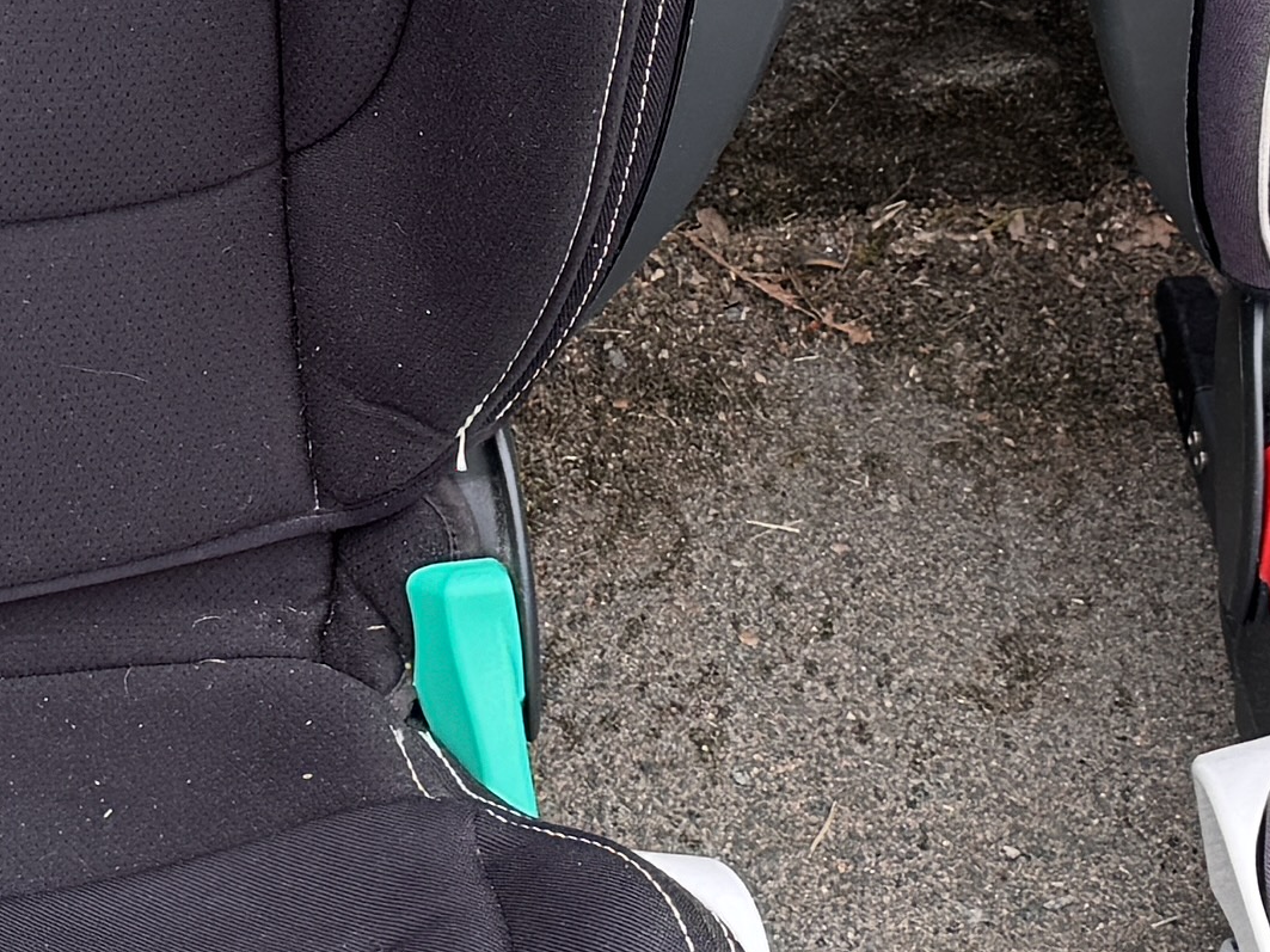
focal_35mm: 129
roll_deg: -2.0
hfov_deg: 15.3
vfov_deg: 11.5
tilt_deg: -40.4
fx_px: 4732
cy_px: 202
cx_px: 651
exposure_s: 1/142
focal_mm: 6.76
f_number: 1.78
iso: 64
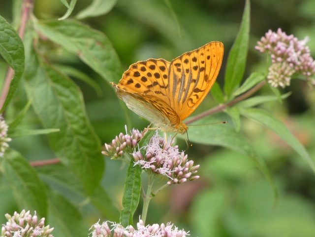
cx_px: 158
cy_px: 118
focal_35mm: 428
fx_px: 3895
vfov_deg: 3.5
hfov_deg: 4.6
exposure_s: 1/100
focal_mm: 76.7
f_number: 5.6
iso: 125
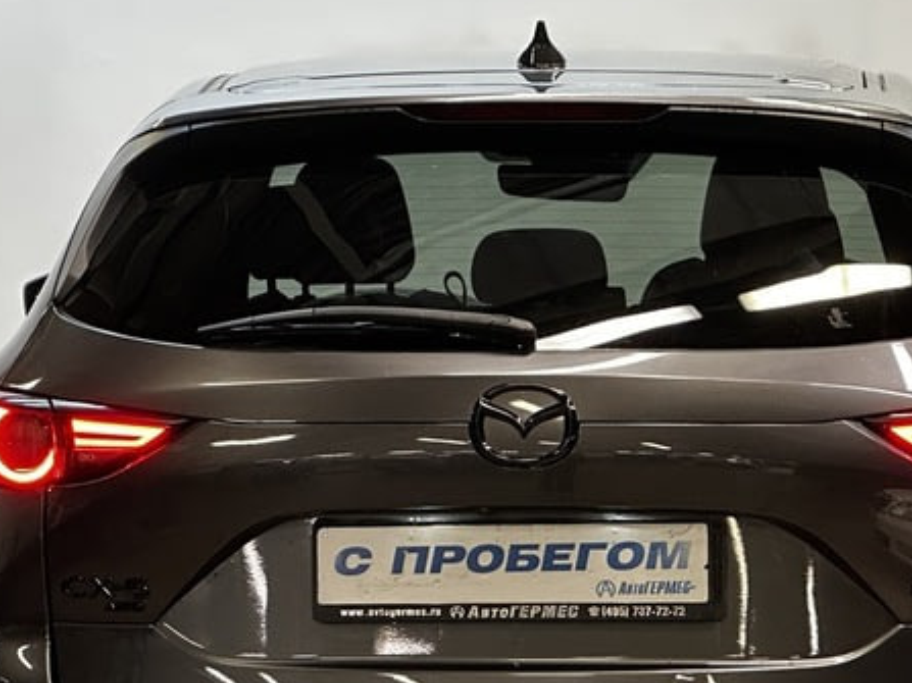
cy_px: 625
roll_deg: +0.0
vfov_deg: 9.5
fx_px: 4083
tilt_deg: -6.0
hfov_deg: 12.7
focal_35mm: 155
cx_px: 528
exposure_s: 1/50
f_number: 2.8
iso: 250
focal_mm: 9
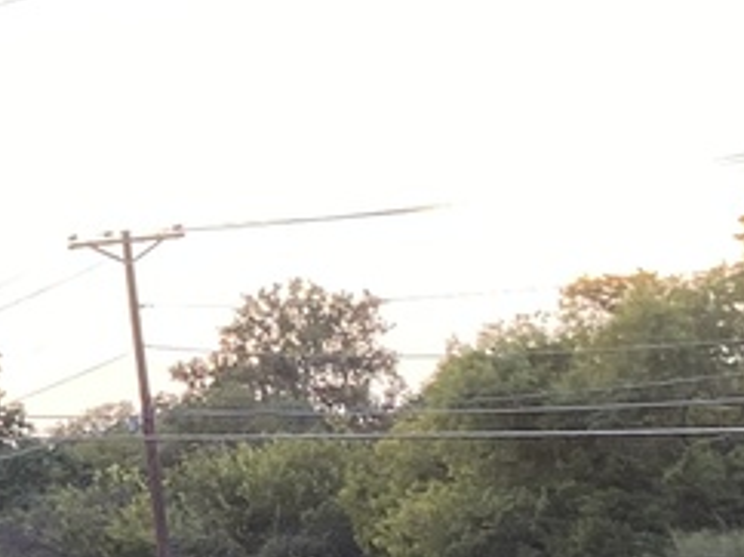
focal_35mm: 155
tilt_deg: +4.4
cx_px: -1042
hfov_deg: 10.8
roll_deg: +2.4
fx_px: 3328
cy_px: 425
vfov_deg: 9.5
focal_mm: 4.25
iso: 80
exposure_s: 1/121
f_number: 1.8
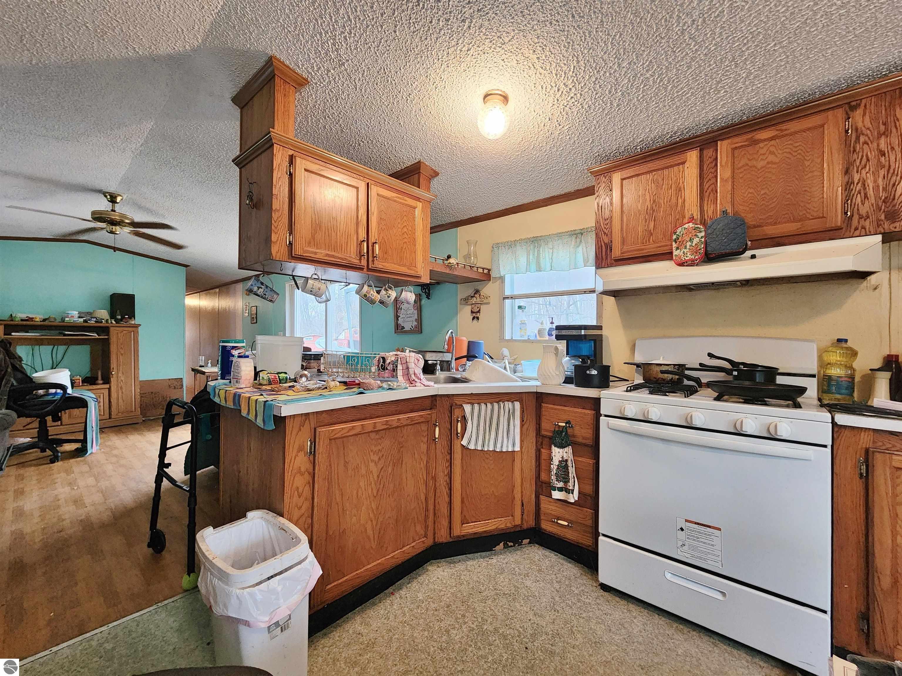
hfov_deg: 106.2
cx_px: 451
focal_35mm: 13
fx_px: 339
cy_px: 338
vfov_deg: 89.9
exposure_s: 1/60
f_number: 2.2
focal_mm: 2.2
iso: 400
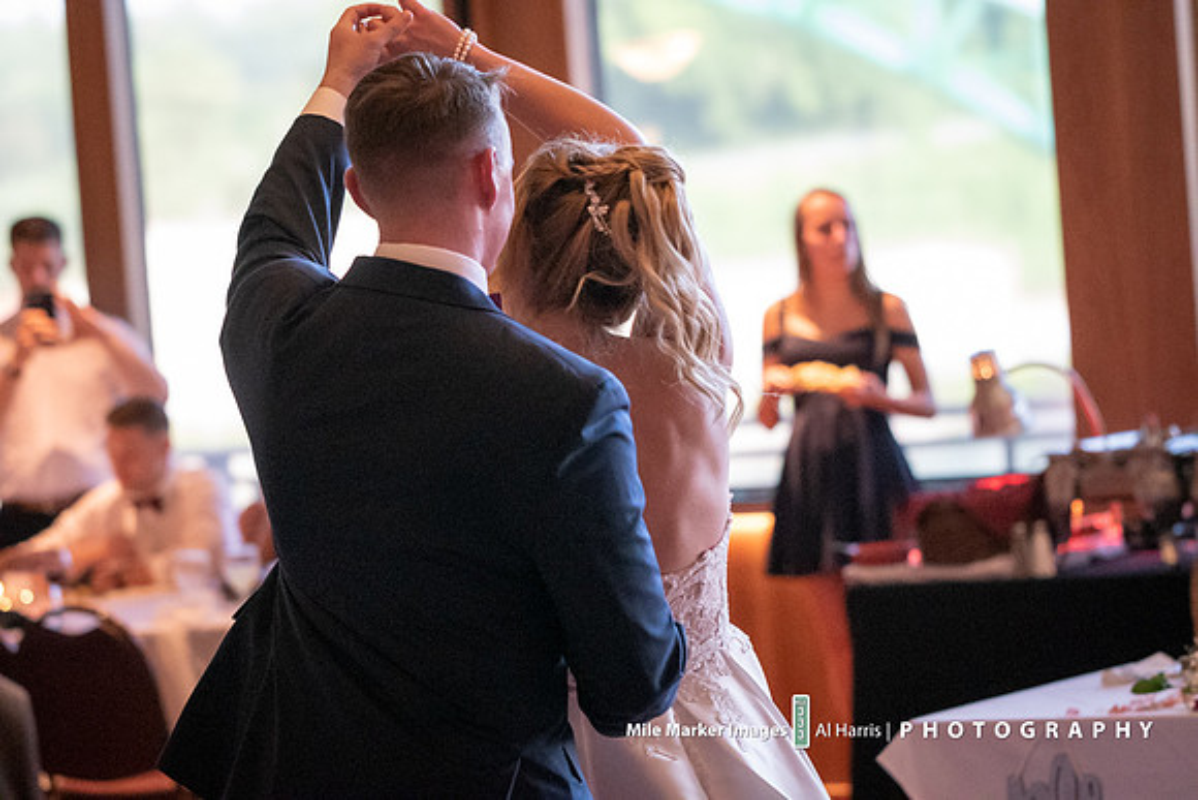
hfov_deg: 14.4
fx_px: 4743
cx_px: 599
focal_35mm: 142
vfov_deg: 9.6
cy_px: 400
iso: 10000
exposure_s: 1/500
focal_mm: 95
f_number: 2.8
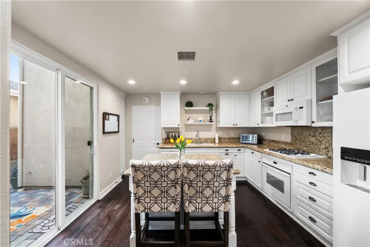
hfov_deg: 108.3
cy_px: 124
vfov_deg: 85.4
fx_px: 134
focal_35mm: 13
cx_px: 185
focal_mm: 13
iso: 320
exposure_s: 1/3
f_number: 8
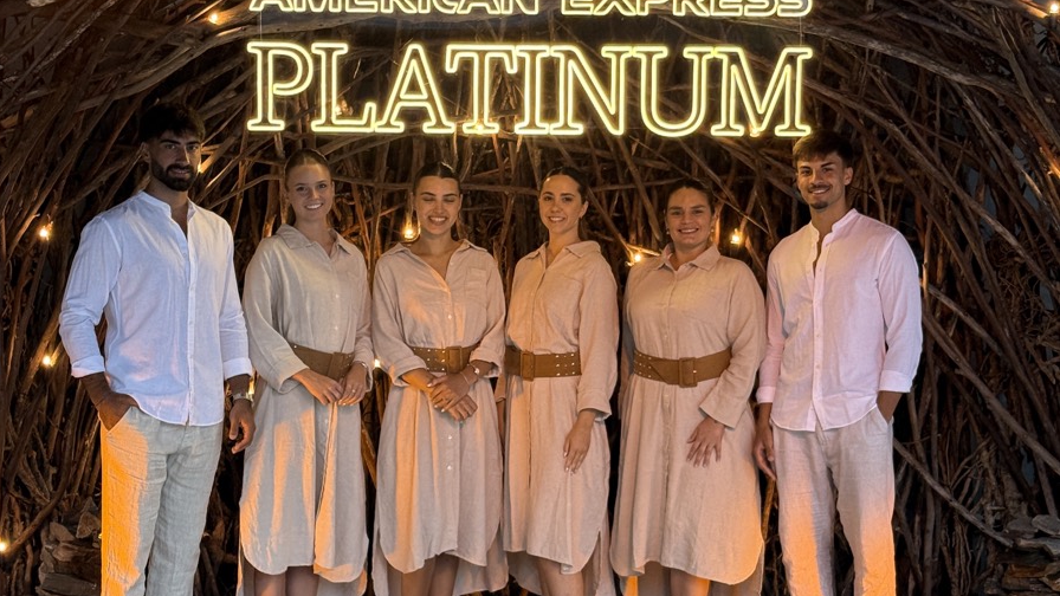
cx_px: 529
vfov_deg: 17.2
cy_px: 309
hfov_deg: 30.2
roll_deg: -1.0
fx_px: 1967
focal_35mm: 70
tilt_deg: -1.8
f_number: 1.78
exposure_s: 1/159
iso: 200
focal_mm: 6.76
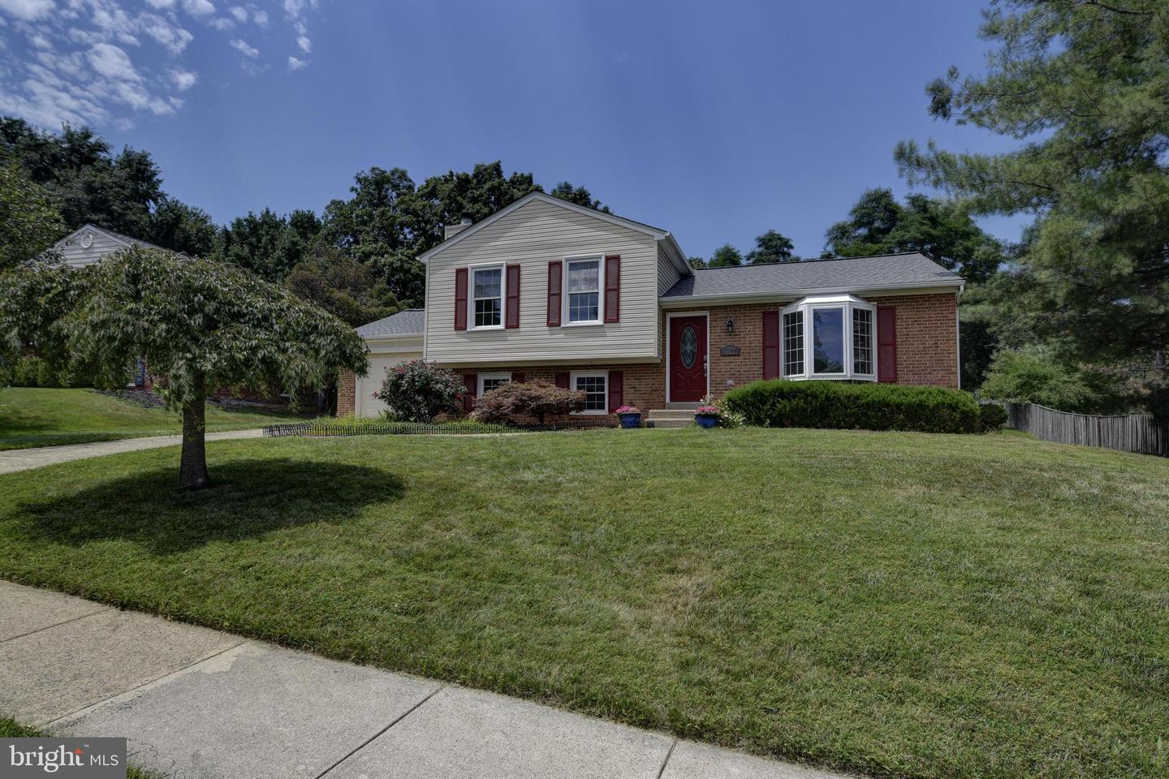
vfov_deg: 64.6
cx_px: 584
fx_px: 617
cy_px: 390
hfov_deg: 86.9
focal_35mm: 19
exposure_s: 1/1250
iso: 200
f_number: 5.6
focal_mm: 19
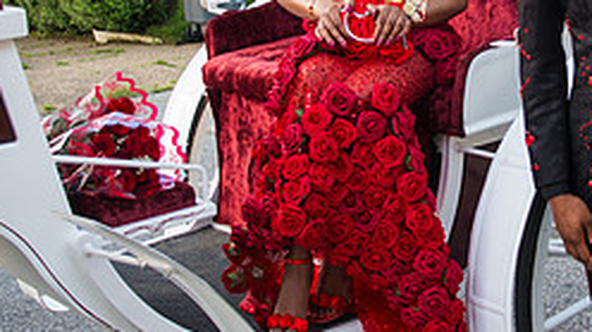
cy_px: 54
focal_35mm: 76
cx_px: 487
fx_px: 1192
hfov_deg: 27.3
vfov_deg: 15.7
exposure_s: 1/125
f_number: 3.7
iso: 800
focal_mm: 30
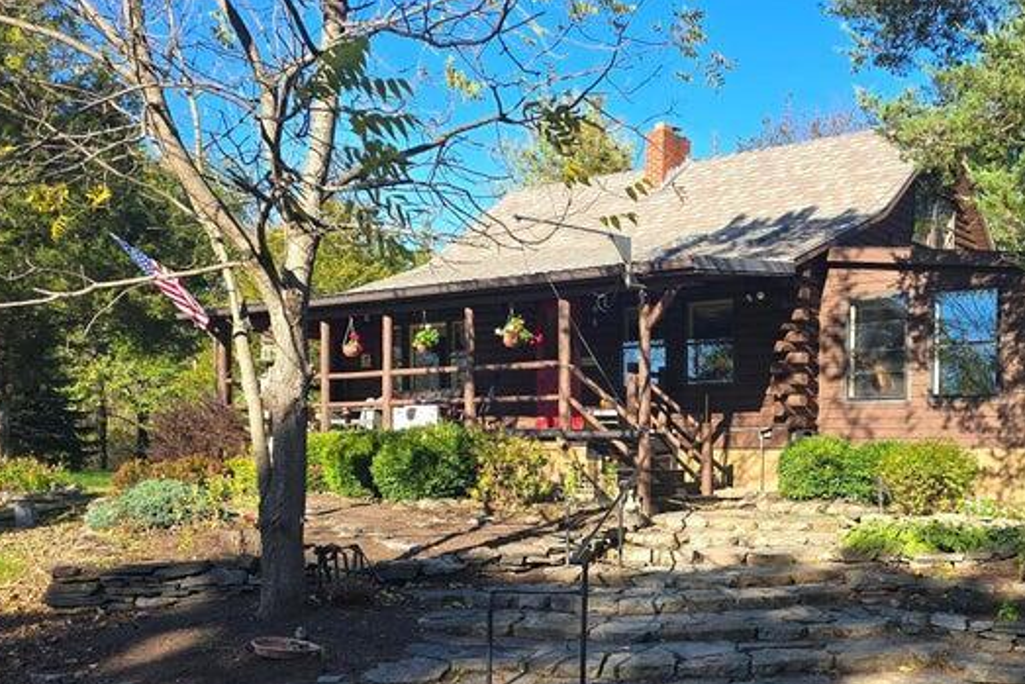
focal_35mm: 39
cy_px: 464
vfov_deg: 33.9
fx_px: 1111
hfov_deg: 48.0
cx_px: 746
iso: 12
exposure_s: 1/228
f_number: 1.7
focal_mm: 6.3
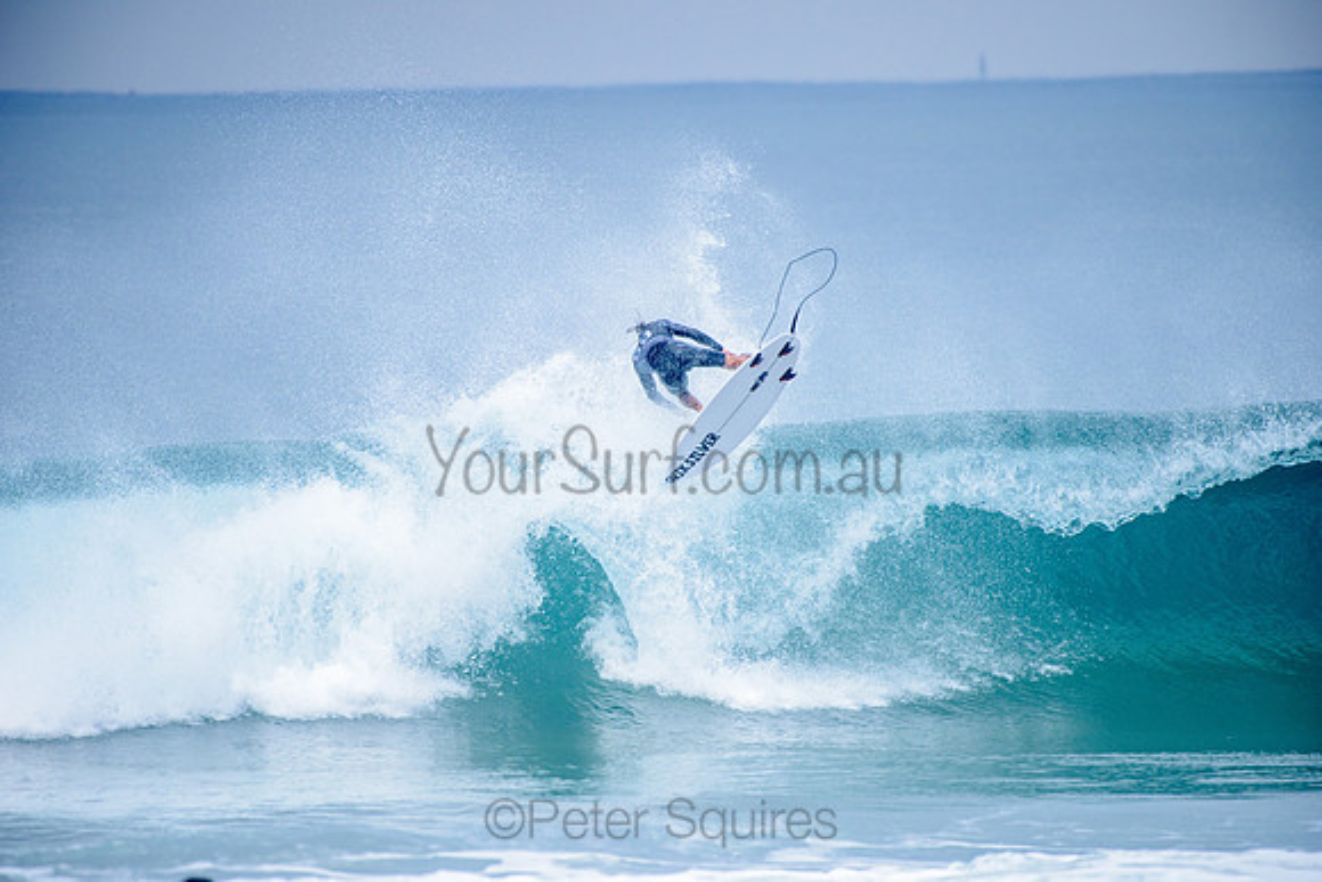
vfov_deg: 2.8
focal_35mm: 500
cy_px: 441
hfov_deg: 4.1
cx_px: 661
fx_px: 18365
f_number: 5.6
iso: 400
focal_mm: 500
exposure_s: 1/2000
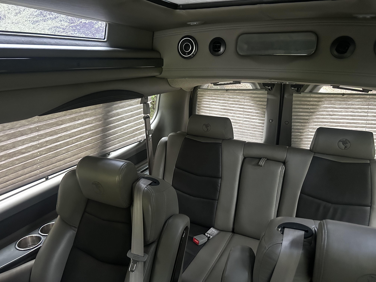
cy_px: 141
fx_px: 282
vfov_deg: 53.1
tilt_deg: -13.9
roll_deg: +0.0
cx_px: 188
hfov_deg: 67.3
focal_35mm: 26
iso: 500
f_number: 1.5
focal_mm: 5.7
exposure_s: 1/40
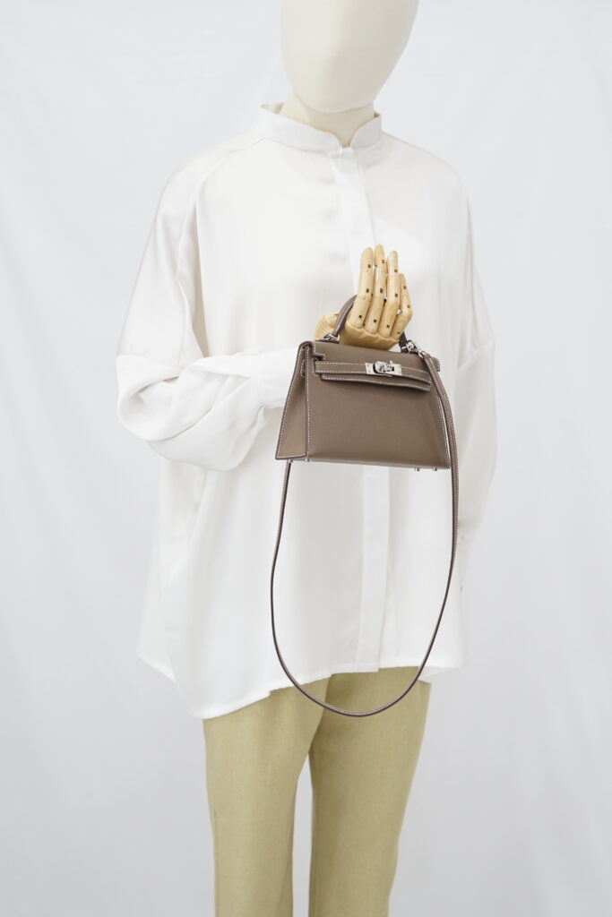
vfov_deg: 39.6
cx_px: 306
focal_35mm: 50
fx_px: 1274
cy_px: 458
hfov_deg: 27.0
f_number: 6.3
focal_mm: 50
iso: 640
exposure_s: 1/10
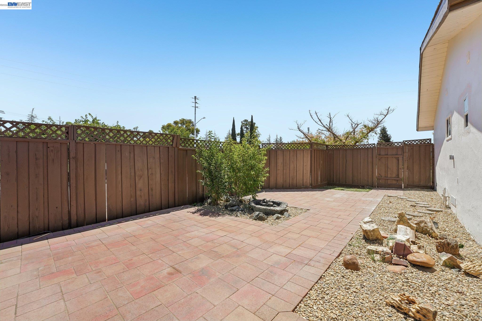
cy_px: 160
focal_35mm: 14
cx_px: 241
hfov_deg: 104.3
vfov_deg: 81.2
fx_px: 187
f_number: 8
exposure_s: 1/1250
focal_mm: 14
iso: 640
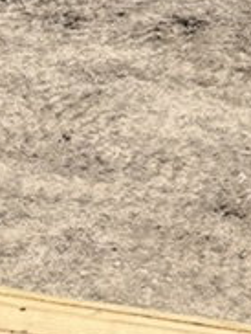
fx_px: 1302
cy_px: -433
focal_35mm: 135
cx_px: 275
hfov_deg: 10.9
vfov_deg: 12.1
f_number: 1.78
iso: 80
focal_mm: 6.76
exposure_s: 1/7353
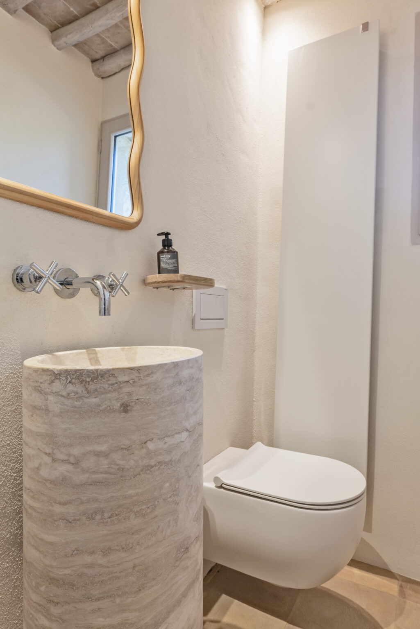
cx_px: 210
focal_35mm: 21
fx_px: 367
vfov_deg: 81.2
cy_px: 314
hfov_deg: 59.5
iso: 400
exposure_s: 1/5
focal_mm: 21
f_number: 10
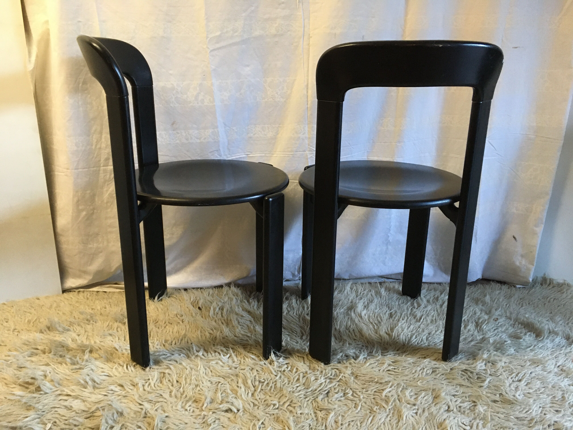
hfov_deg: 61.7
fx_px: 480
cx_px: 286
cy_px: 215
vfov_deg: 48.2
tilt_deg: -19.1
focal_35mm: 29
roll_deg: +0.3
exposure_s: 1/25
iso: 200
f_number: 2.2
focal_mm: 4.15
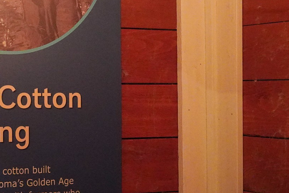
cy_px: 86
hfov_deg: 25.6
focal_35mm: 73
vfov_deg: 18.7
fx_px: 586
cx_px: -30
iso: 10000
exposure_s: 1/100
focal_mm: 30
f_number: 5.6
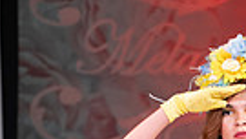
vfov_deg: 3.7
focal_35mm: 322
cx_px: 247
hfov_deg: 6.7
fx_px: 2101
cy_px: 364
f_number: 5.6
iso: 2000
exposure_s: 1/400
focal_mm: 92
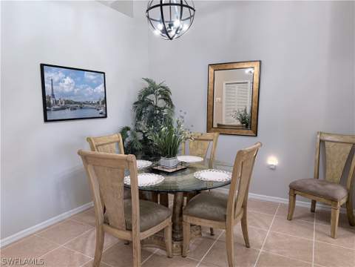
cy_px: 134
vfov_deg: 56.8
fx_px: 246
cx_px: 178
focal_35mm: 24
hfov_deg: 71.6
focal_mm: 6.76
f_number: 1.78
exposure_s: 1/120
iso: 320
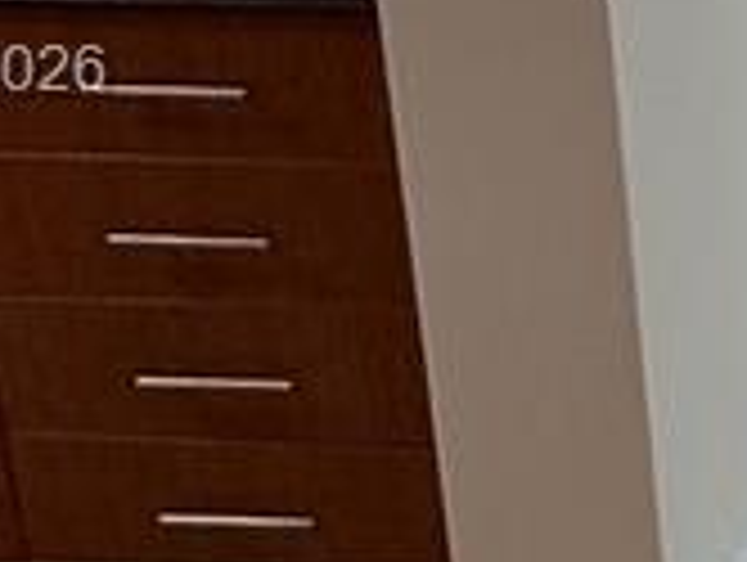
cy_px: 76
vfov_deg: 14.6
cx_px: 1300
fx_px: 2183
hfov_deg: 16.6
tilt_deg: -17.3
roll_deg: -1.0
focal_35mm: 101
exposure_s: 1/120
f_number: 2.2
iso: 100
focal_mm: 2.22
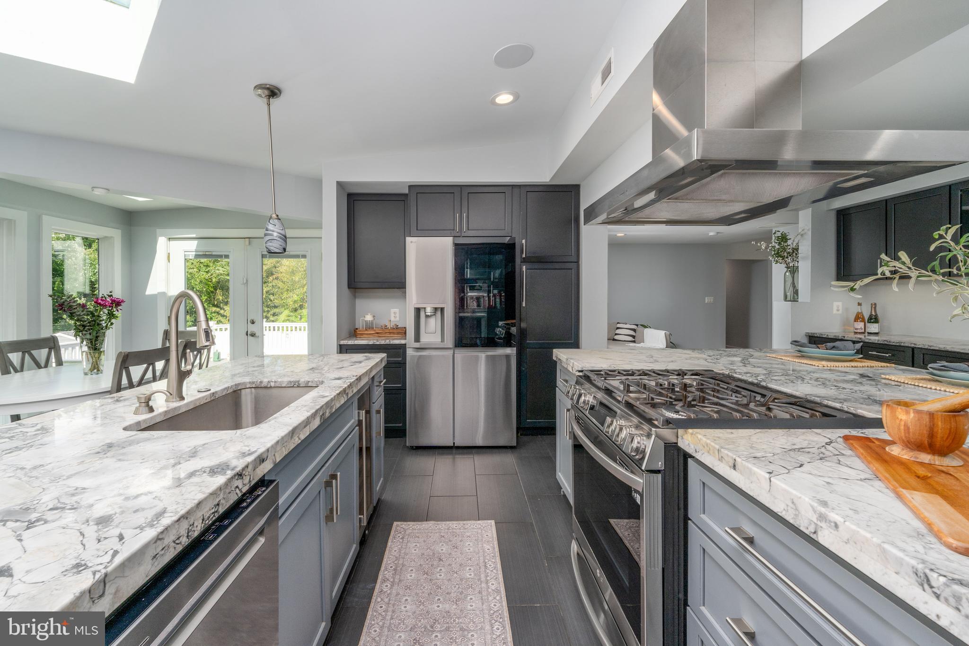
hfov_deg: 104.3
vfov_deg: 81.2
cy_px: 323
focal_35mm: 14
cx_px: 484
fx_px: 377
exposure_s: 1/250
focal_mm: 14
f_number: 11
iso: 320
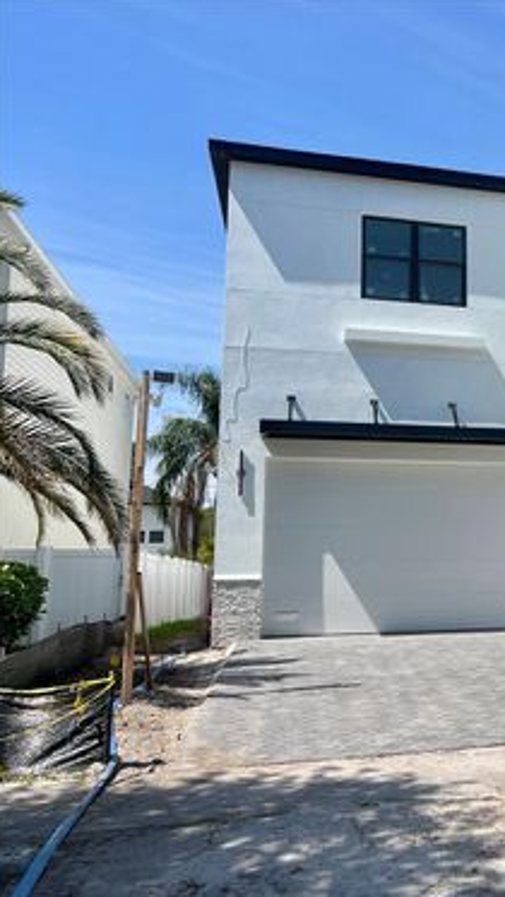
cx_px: 596
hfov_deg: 27.6
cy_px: 448
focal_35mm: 38
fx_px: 904
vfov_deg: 52.8
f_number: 1.5
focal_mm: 5.7
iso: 50
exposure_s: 1/5076
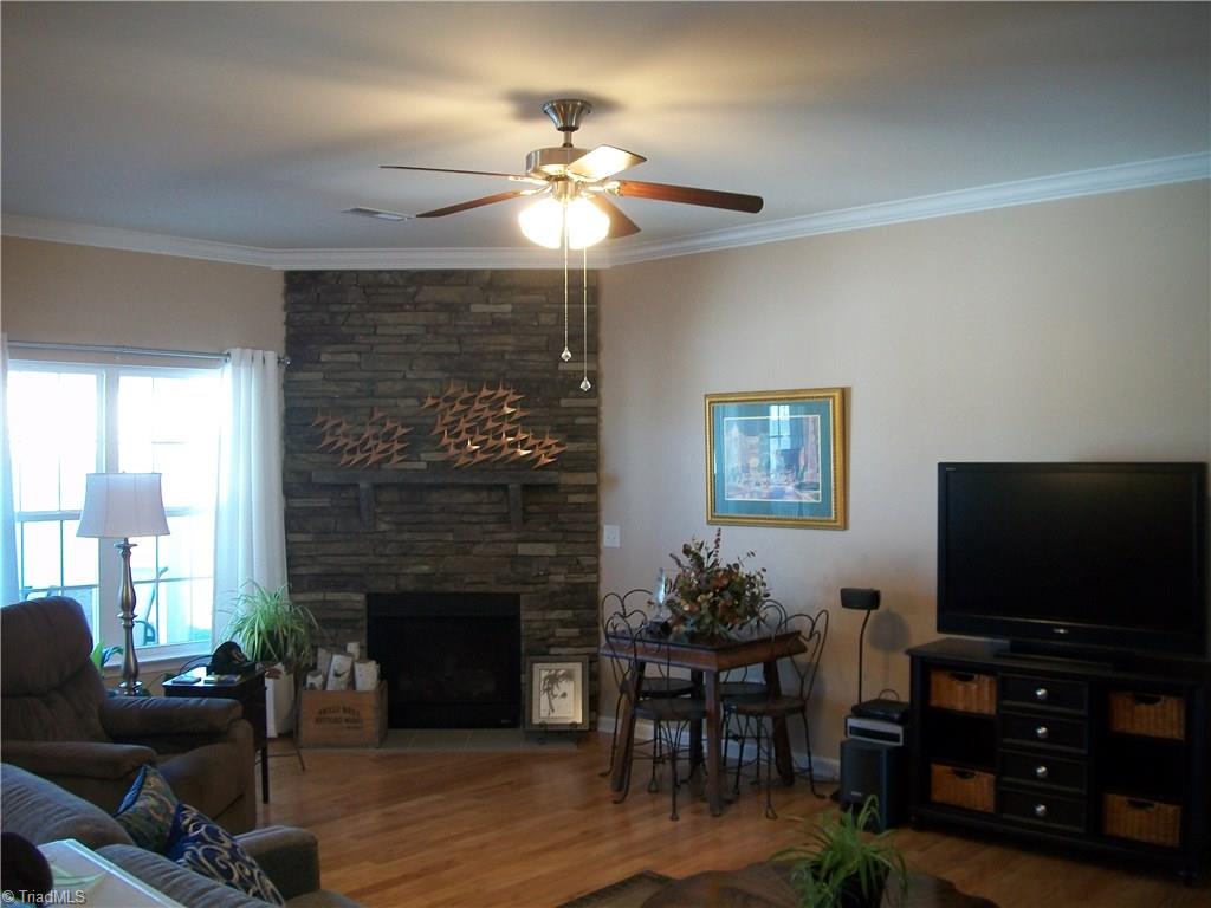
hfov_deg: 56.8
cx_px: 606
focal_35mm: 32
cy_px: 454
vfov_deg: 44.2
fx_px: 1119
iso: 160
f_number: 2.9
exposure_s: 1/30
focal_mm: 5.7
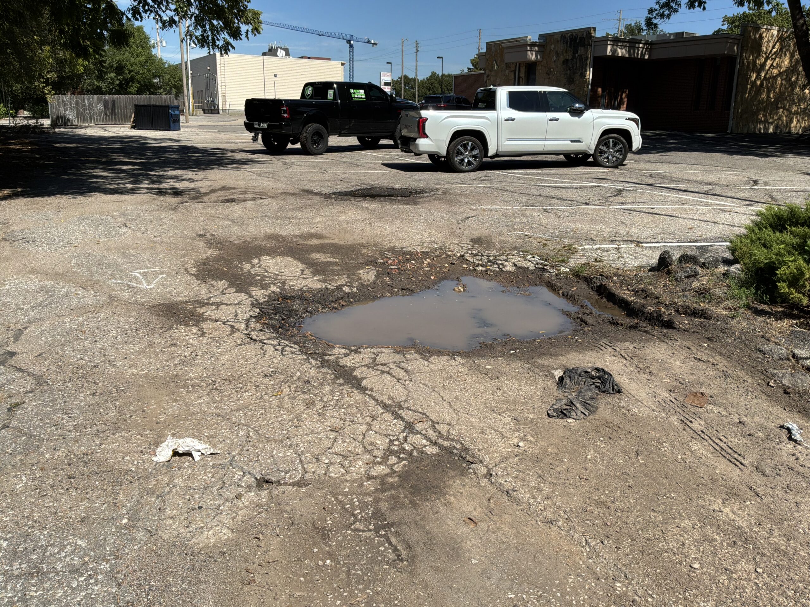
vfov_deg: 49.7
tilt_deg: -11.0
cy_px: 304
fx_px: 655
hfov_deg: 63.4
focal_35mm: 28
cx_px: 405
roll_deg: -2.1
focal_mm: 3
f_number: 1.8
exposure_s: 1/2538
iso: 25
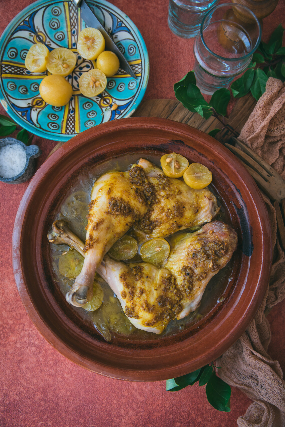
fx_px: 368
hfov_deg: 42.4
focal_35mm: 31
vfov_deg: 60.3
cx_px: 142
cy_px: 214
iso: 160
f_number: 3.5
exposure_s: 1/50
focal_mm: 31
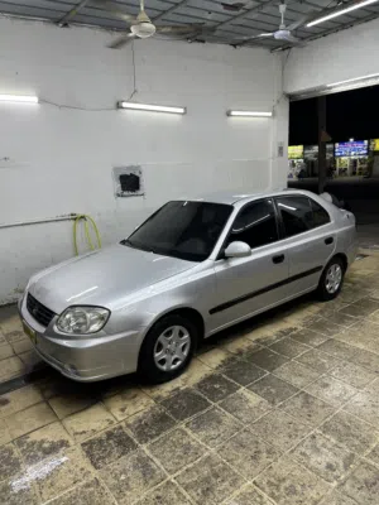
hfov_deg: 56.8
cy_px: 252
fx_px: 350
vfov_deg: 71.6
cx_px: 190
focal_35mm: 24
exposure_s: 1/100
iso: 64
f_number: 1.78
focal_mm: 6.86
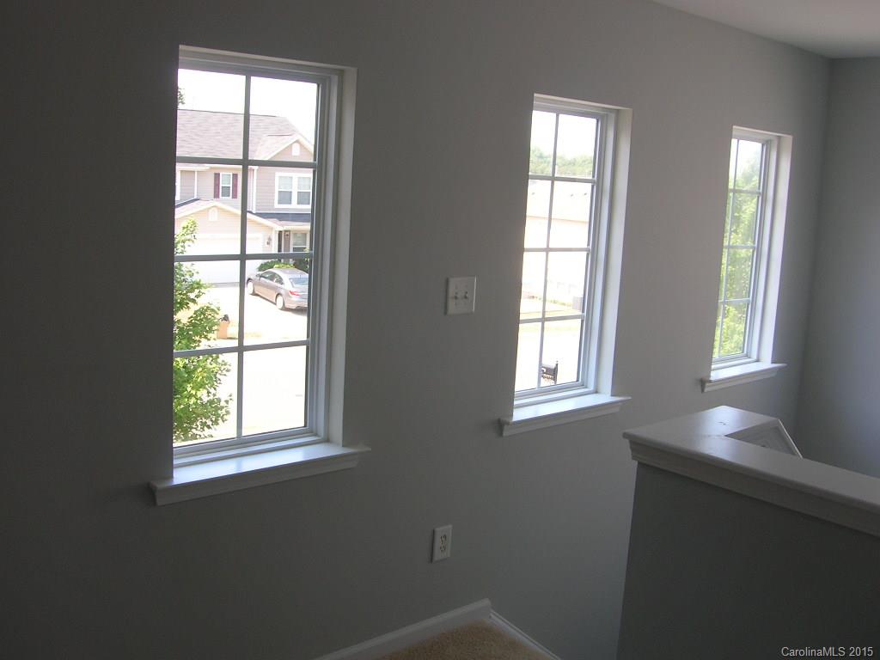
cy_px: 330
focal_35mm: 34
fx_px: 864
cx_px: 440
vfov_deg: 41.8
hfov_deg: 54.0
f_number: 4.9
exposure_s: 1/45
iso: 50
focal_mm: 5.7
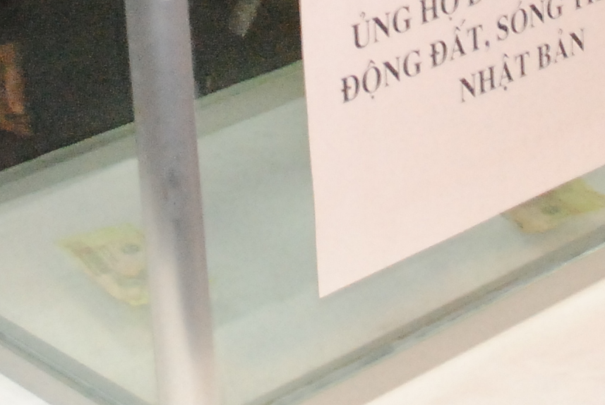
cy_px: -318
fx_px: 2053
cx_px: 128
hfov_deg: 16.6
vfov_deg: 10.6
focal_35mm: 122
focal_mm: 18
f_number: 3.5
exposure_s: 1/80
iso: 1600
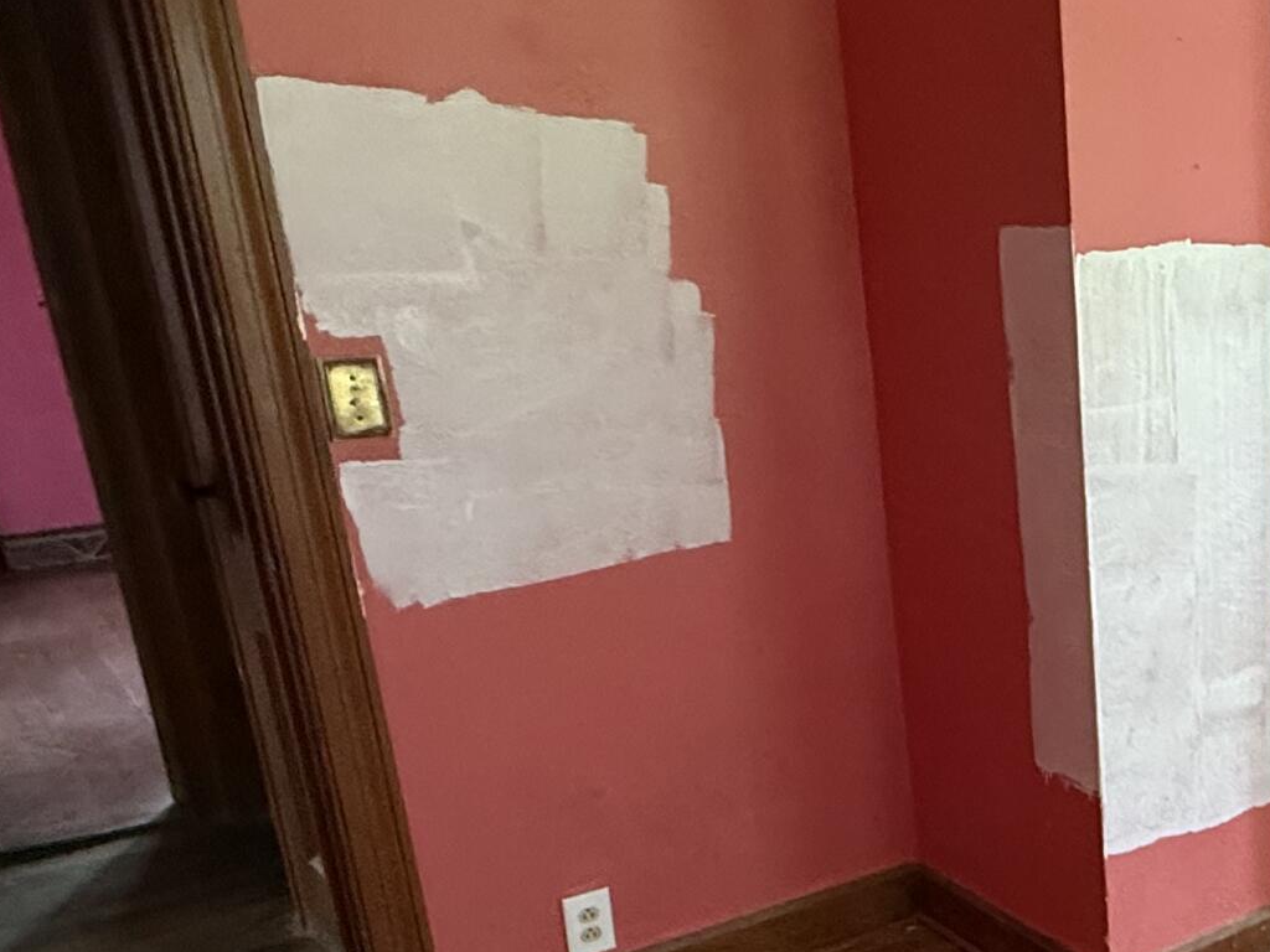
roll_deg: -1.2
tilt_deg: -16.8
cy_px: 653
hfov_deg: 37.4
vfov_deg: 34.7
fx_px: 1504
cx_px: 1435
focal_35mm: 41
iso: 640
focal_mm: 2.22
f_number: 2.2
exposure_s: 1/60
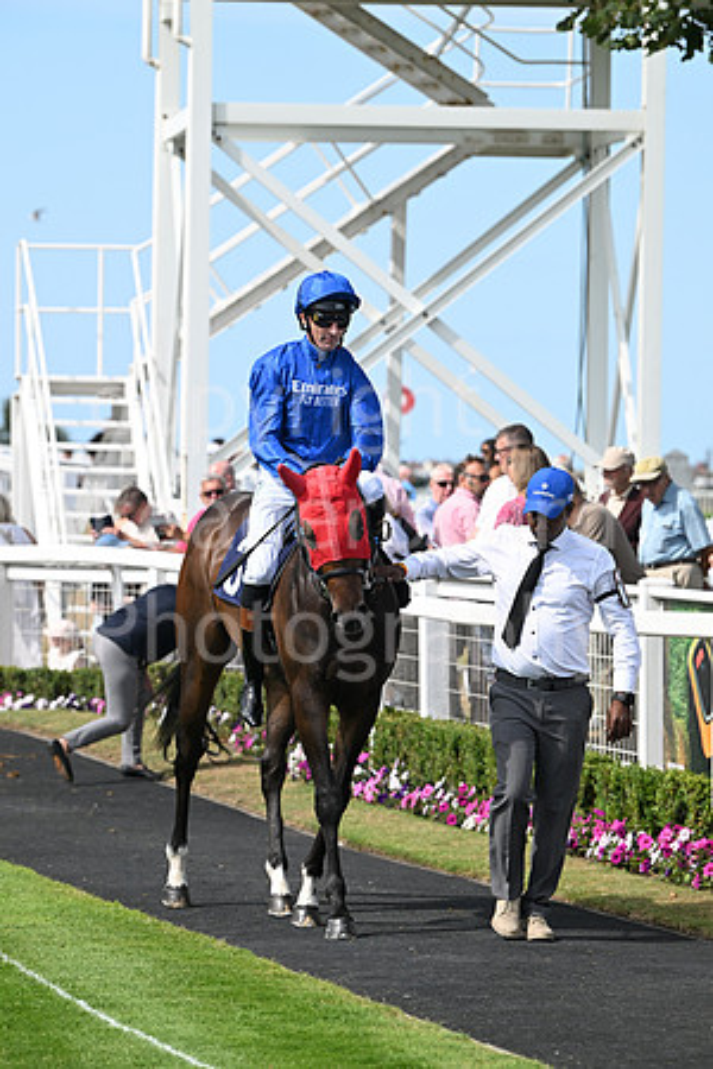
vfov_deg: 11.7
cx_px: 356
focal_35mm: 175
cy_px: 534
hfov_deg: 7.8
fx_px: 5199
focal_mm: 175
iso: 400
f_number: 5.6
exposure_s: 1/1600
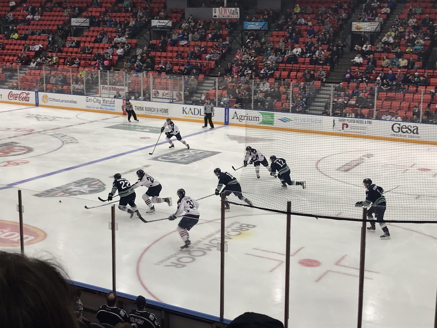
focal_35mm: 60
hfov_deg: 32.2
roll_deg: -1.3
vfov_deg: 24.4
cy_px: 164
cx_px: 218
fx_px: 757
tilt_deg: -11.5
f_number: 1.8
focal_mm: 3.99
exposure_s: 1/120
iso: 25
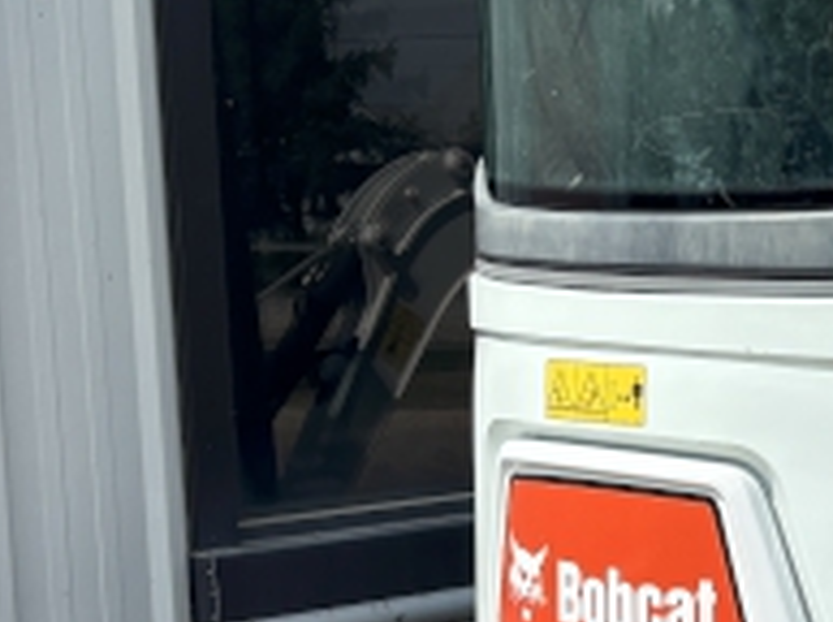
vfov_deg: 13.6
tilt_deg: -5.0
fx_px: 2594
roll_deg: +1.7
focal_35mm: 108
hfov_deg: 17.3
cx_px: 1036
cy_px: 419
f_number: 1.6
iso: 50
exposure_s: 1/3311
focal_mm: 5.96
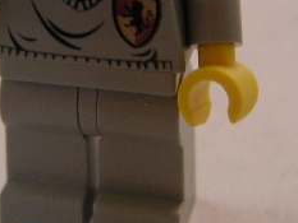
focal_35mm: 152
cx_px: 58
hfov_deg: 12.9
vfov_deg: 9.7
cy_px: -9
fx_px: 1309
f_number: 3
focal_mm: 9.2
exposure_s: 1/20
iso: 100
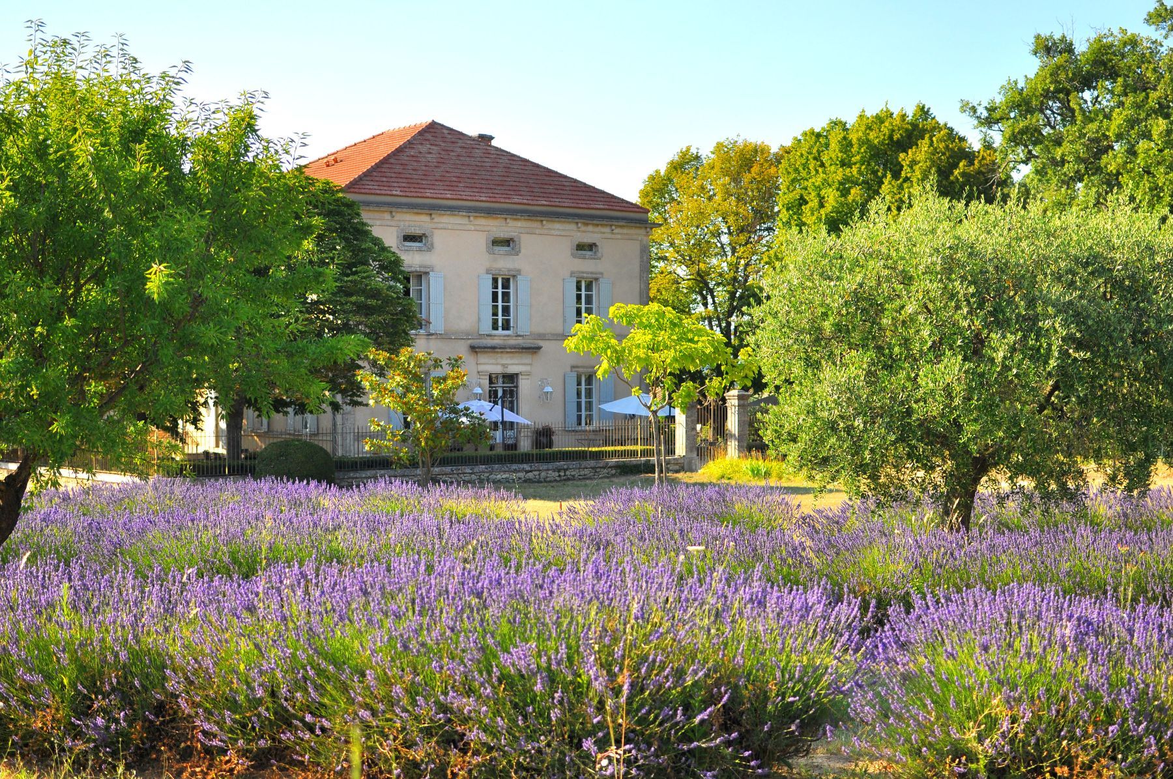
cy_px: 390
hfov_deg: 37.9
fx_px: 1708
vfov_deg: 25.7
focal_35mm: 52
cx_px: 586
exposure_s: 1/4000
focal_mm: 35
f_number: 2.5
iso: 200
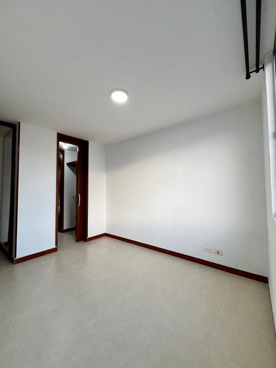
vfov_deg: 106.2
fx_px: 138
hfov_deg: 89.9
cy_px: 184
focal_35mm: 13
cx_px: 138
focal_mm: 1.57
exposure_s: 1/120
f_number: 1.8
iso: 100
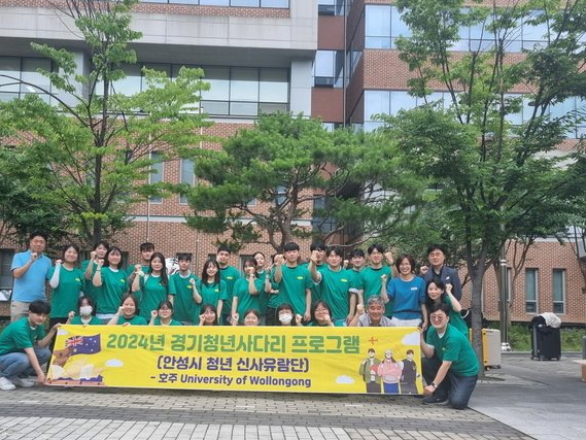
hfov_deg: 56.7
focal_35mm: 32
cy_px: 265
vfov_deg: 43.9
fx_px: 542
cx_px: 261
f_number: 1.8
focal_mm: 5.4
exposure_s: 1/828
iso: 50
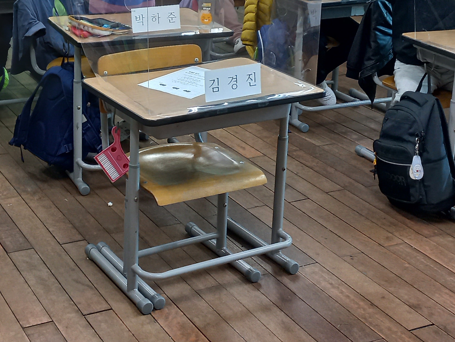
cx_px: 125
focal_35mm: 70
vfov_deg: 20.7
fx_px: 920
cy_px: 61
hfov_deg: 27.5
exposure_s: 1/59
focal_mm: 4.6
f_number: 1.8
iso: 250
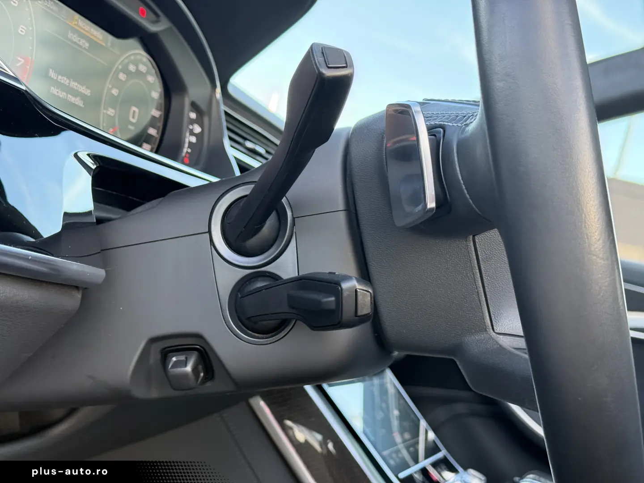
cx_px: 322
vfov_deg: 30.3
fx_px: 893
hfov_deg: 39.7
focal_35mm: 48
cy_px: 242
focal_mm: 6.76
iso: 250
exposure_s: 1/60
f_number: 1.78
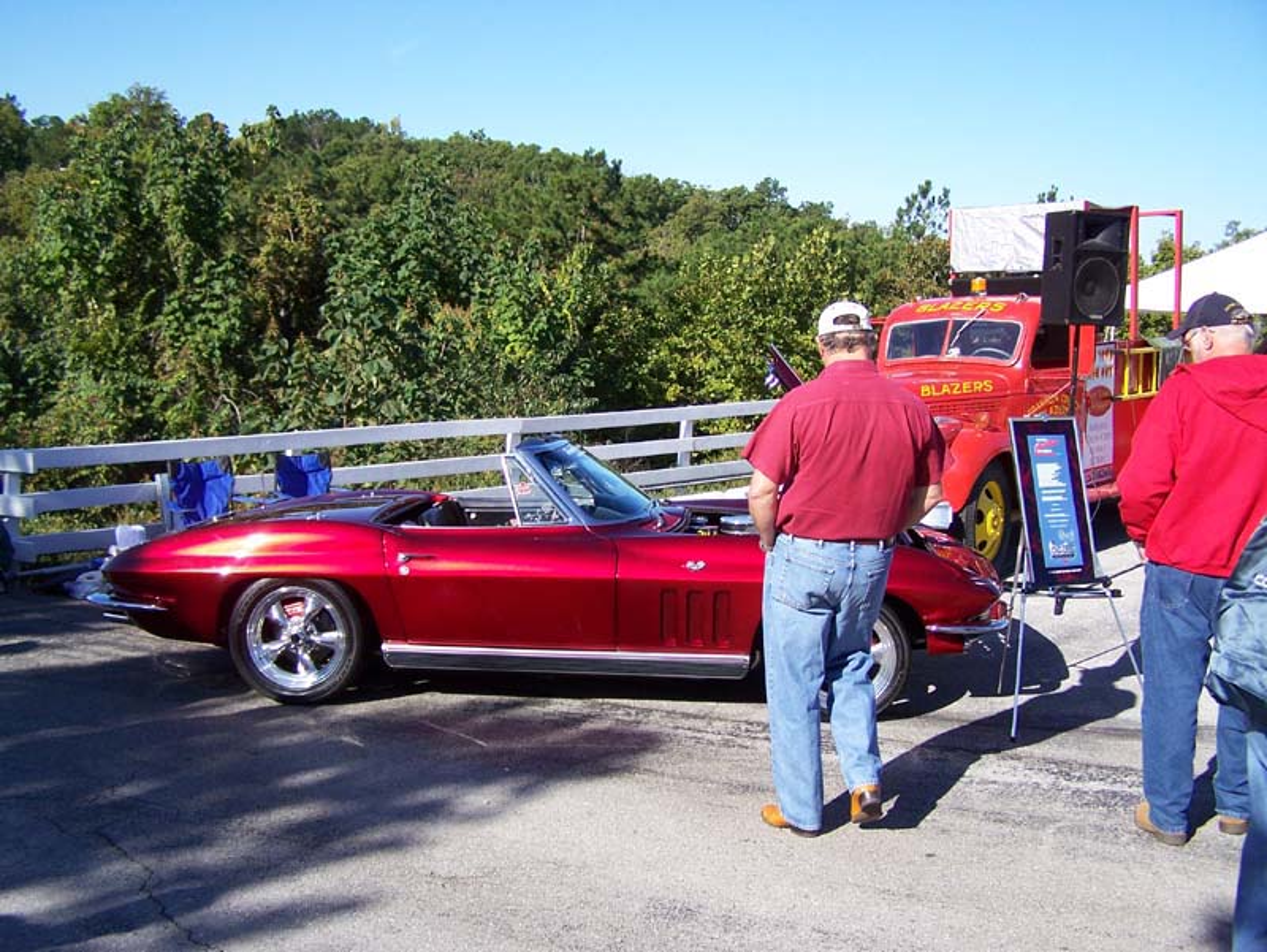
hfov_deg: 49.0
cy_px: 476
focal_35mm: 38
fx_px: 1392
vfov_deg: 37.8
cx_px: 634
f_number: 2.8
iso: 80
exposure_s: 1/1000
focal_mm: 6.3
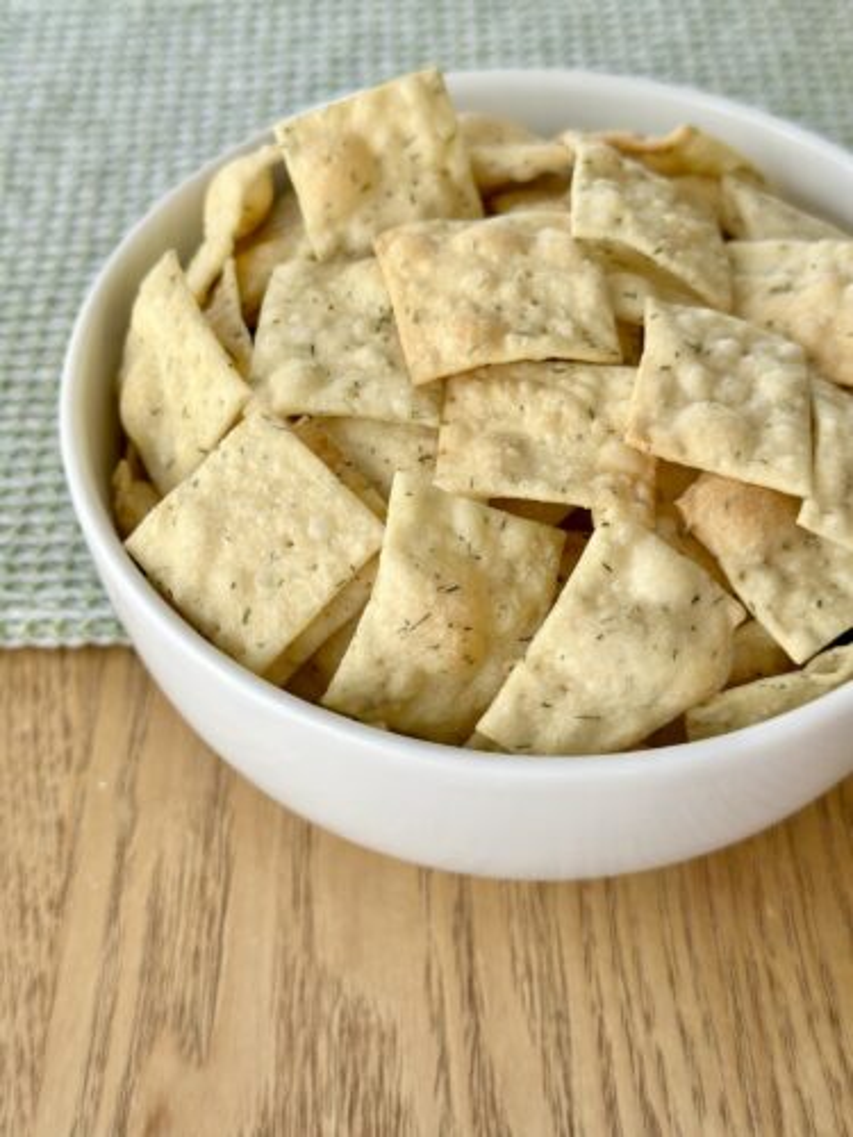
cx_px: 426
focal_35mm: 48
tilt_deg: -49.7
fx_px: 1577
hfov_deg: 30.3
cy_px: 568
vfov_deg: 39.7
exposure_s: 1/121
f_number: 1.78
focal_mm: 6.86
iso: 100
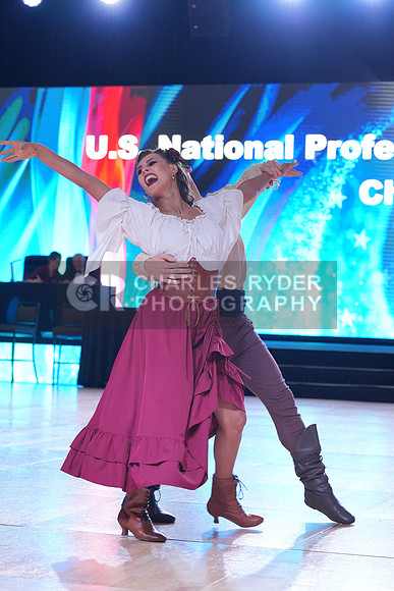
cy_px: 296
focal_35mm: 91
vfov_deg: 22.4
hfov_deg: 15.0
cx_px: 197
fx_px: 1493
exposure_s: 1/400
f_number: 5.6
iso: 2500
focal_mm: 91
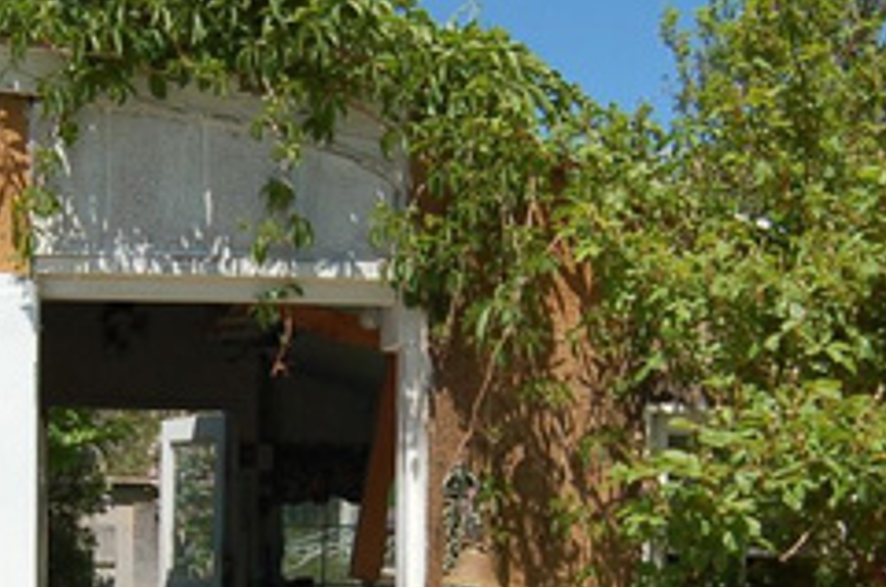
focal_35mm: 72
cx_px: 340
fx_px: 1768
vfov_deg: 18.5
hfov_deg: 28.0
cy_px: 546
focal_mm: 18
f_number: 9
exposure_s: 1/320
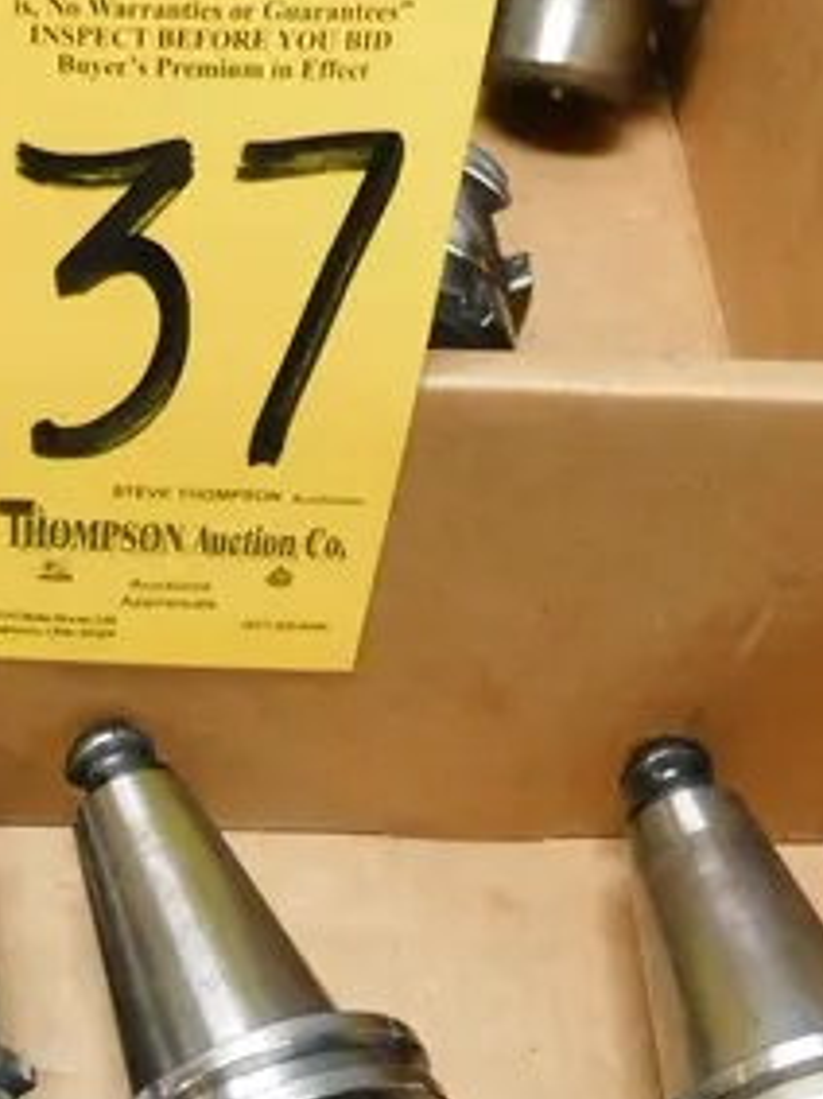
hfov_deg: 23.4
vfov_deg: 28.6
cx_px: 83
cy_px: 1231
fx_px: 1935
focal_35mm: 61
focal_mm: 4
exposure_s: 1/20
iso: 400
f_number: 3
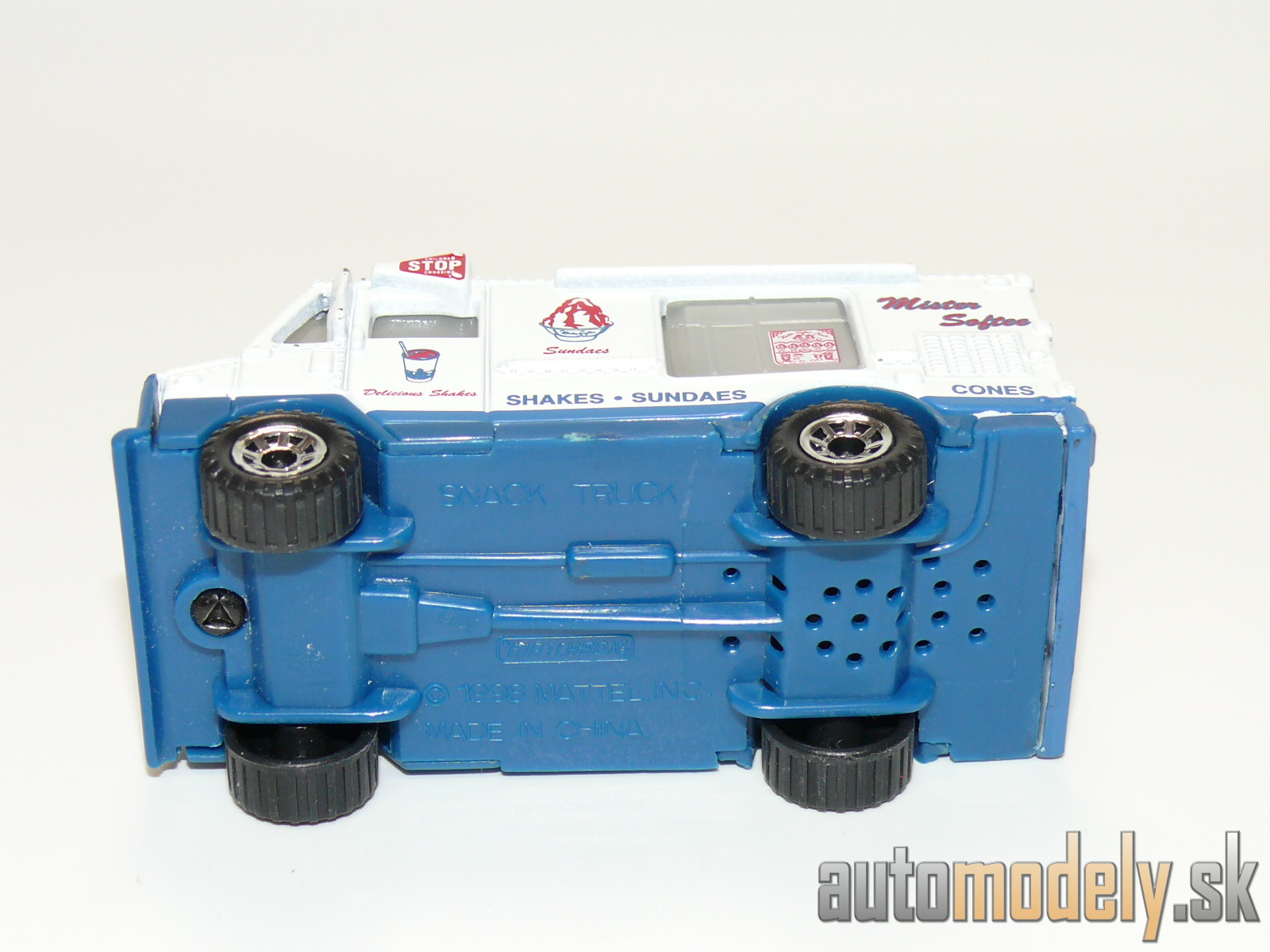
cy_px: 476
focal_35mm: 81
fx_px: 2972
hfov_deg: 24.1
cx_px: 635
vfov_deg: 18.2
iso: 100
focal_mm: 11.9
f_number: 4
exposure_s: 1/30
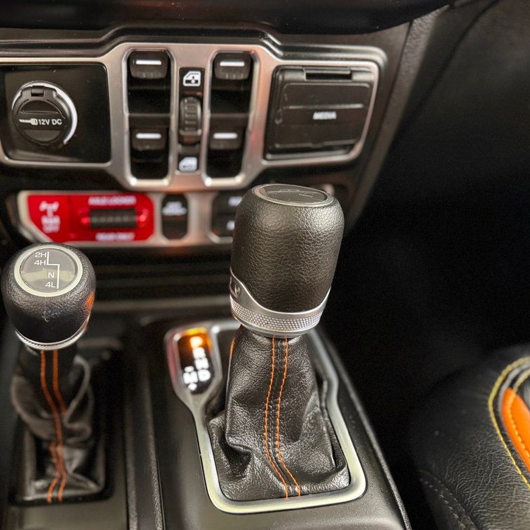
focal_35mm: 29
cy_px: 261
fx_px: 502
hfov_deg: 54.8
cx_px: 191
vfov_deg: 55.6
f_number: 1.78
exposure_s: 1/30
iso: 800
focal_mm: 6.76
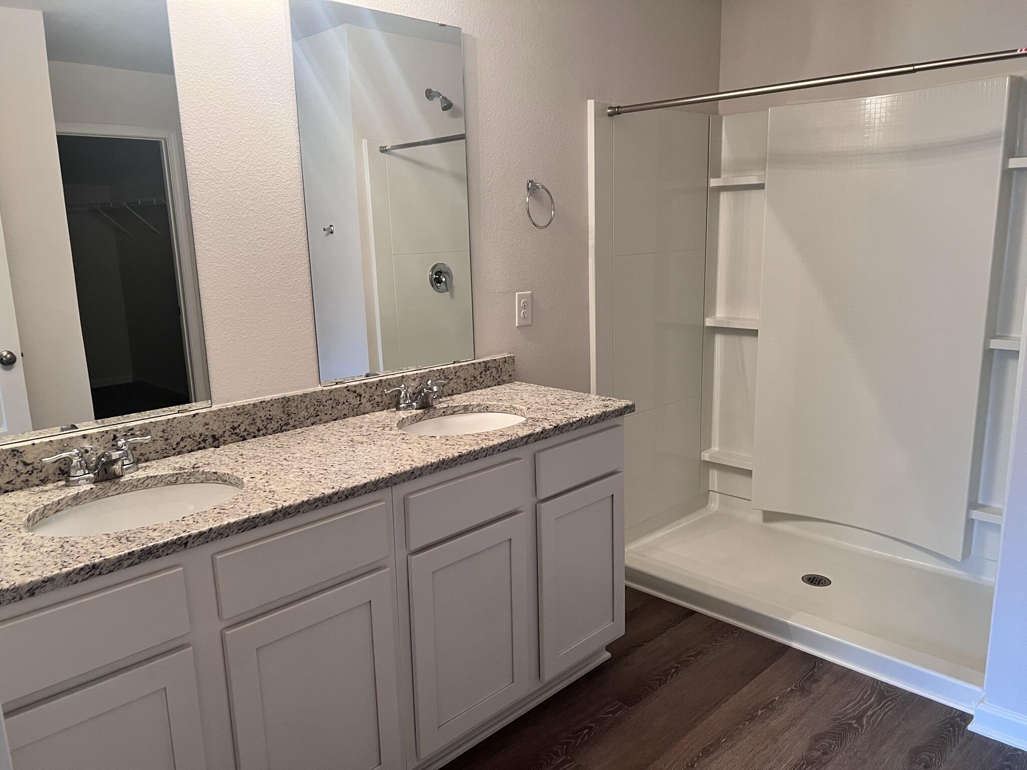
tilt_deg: -11.7
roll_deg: +1.1
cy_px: 385
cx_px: 514
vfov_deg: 53.1
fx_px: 771
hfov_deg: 67.3
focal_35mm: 26
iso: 125
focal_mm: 5.7
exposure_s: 1/60
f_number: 1.5
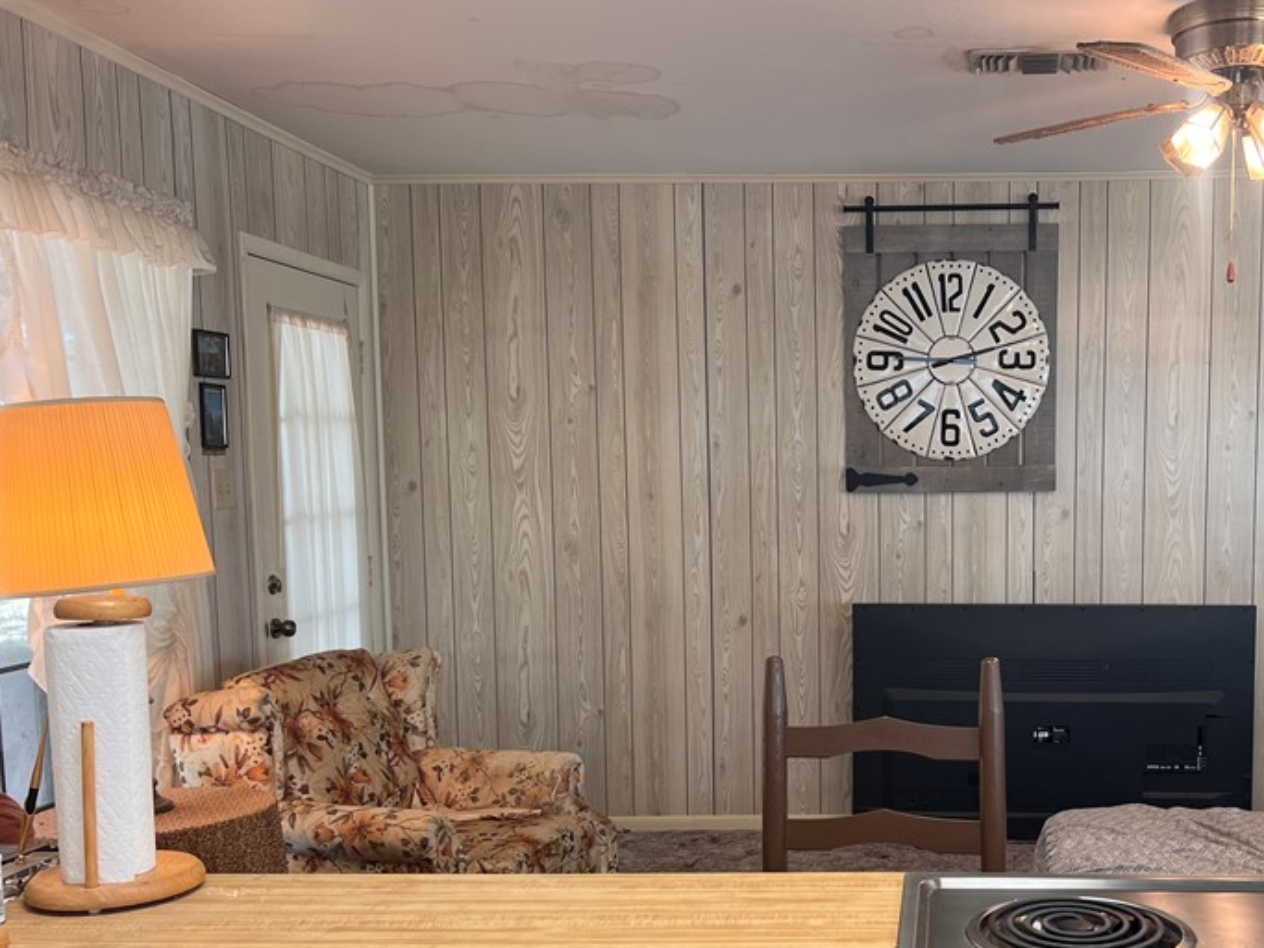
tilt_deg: -5.9
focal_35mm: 39
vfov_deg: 36.6
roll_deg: +0.3
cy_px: 596
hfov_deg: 46.4
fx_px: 1424
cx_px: 923
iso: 64
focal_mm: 5.7
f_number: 1.5
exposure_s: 1/60
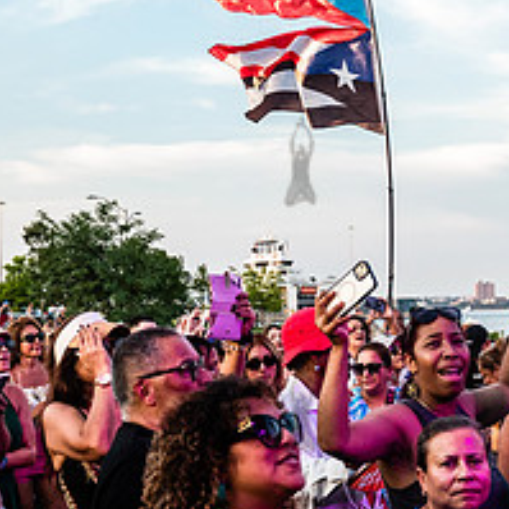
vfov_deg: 23.9
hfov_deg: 24.0
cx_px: 299
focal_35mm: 72
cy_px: 160
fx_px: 1198
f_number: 4
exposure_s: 1/640
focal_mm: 29
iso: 2000
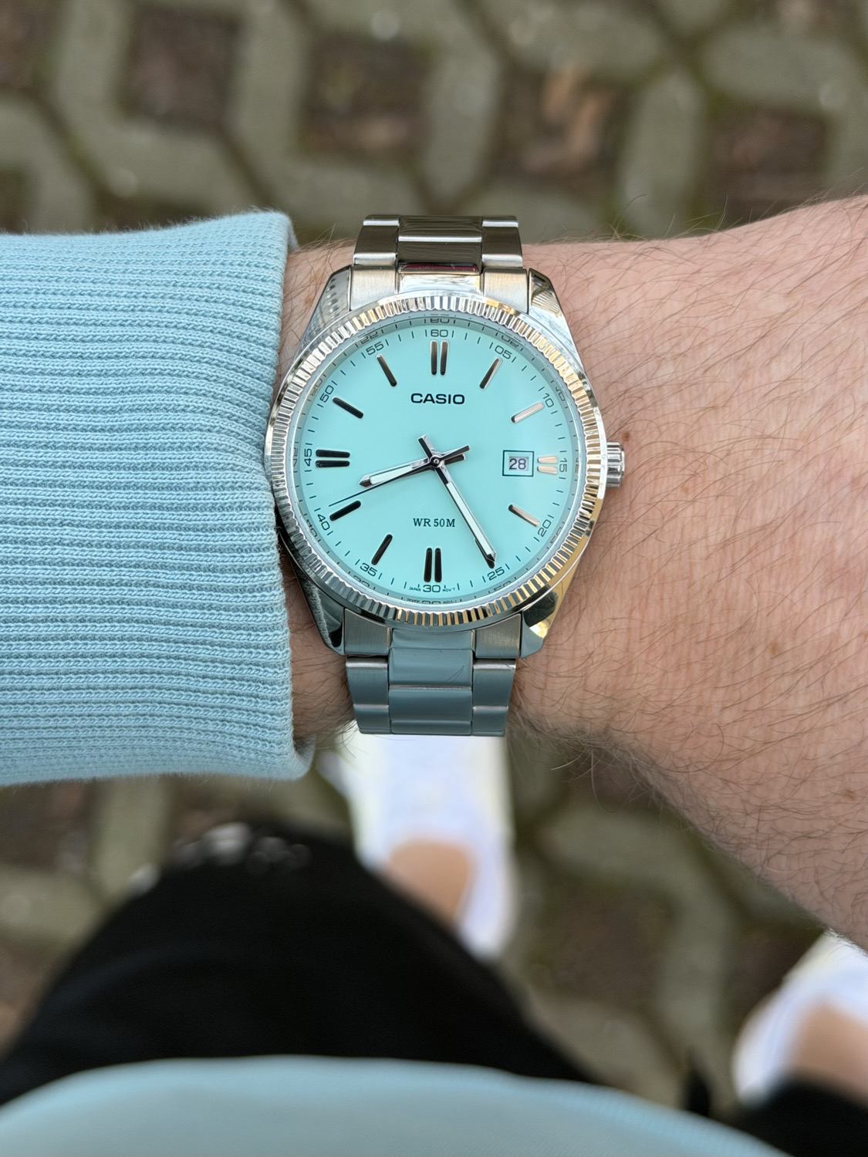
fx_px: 1605
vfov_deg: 39.7
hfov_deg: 30.3
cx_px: 434
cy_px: 578
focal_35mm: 48
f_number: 1.78
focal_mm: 6.76
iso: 50
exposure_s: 1/191
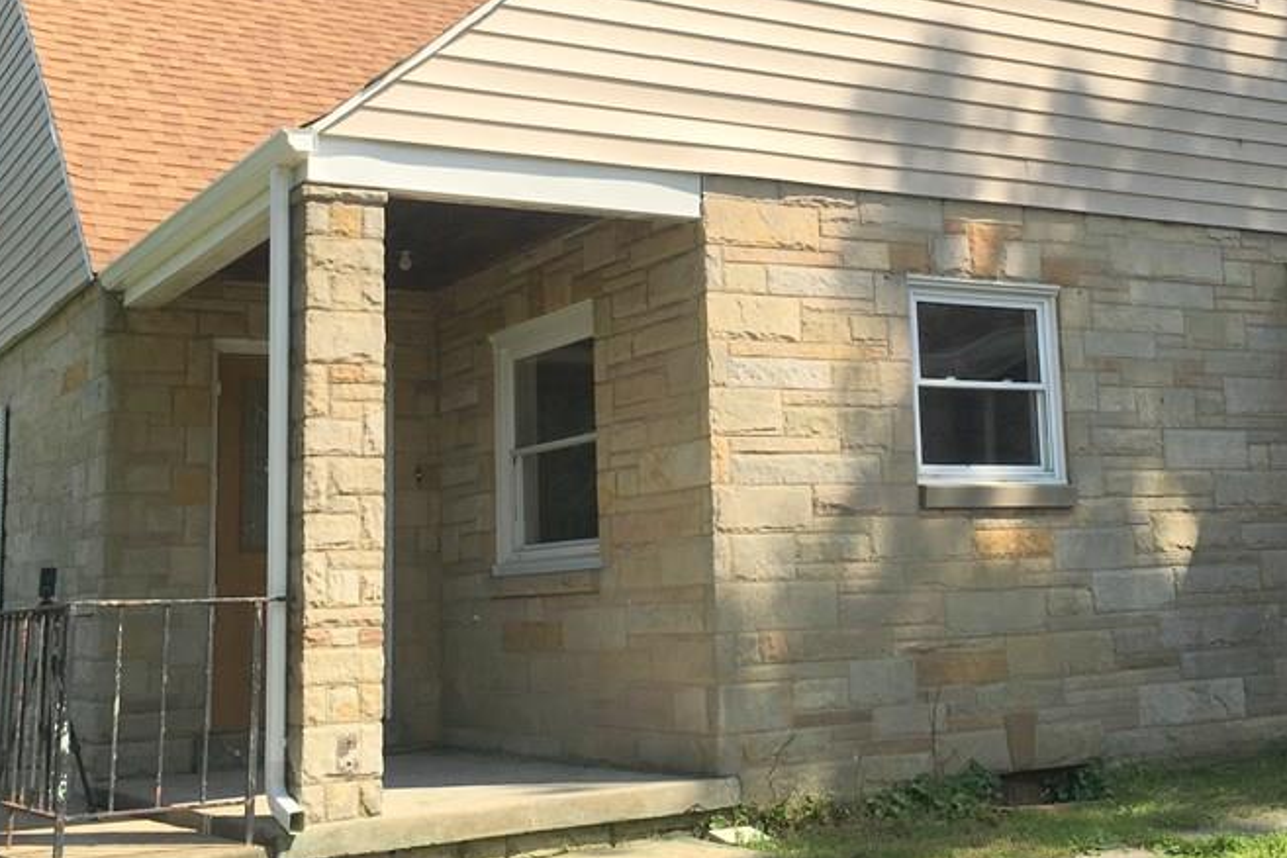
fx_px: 1680
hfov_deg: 41.6
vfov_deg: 28.5
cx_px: 819
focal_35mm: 47
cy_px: 317
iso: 25
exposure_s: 1/1748
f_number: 2.2
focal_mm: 4.15
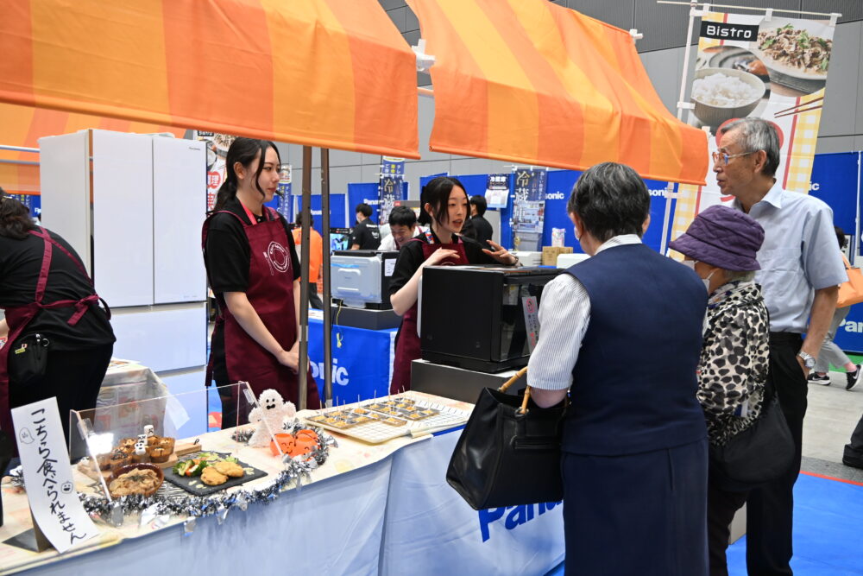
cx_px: 432
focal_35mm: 30
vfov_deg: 43.6
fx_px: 719
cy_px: 288
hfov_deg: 61.9
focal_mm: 20
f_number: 3.5
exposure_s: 1/125
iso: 900
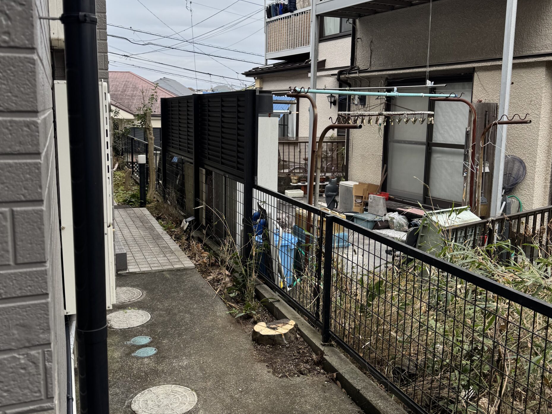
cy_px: 190
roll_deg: -0.3
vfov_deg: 42.9
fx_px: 526
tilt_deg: -7.6
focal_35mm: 33
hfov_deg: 55.4
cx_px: 271
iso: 80
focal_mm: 6.76
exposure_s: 1/1151
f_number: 1.78
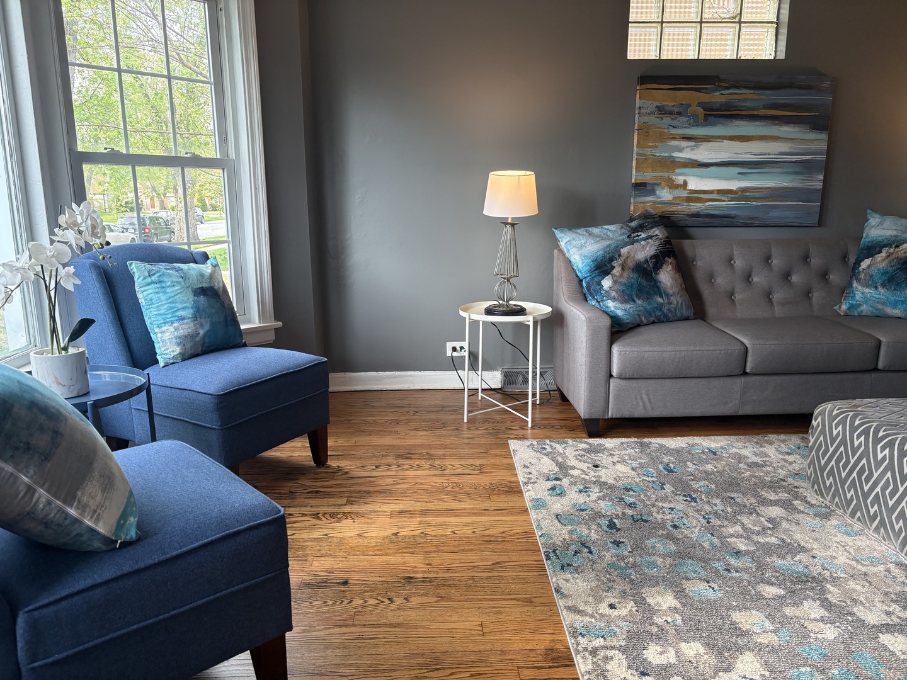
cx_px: 454
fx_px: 681
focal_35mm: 26
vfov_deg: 53.1
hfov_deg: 67.3
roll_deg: +0.4
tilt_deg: -11.8
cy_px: 340
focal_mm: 5.96
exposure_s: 1/120
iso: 125
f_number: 1.6
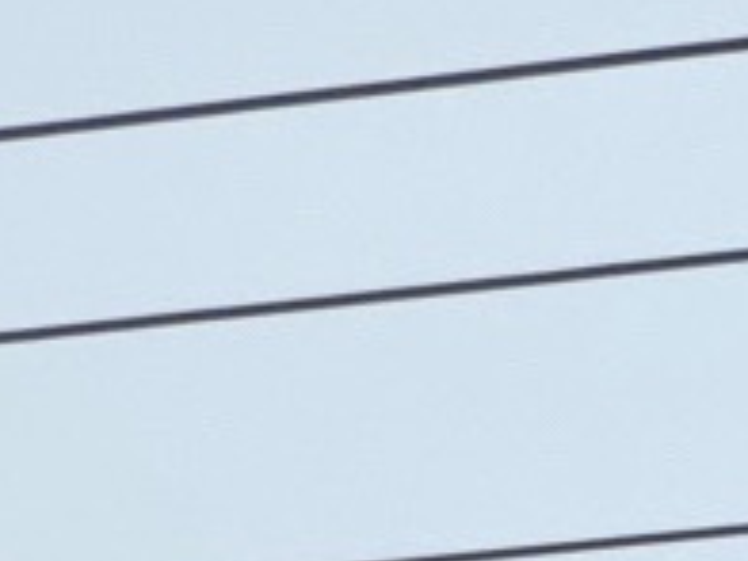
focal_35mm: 107
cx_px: 1385
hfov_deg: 15.5
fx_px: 2312
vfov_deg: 8.7
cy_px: 2067
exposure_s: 1/1637
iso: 50
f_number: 2.2
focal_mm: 2.22
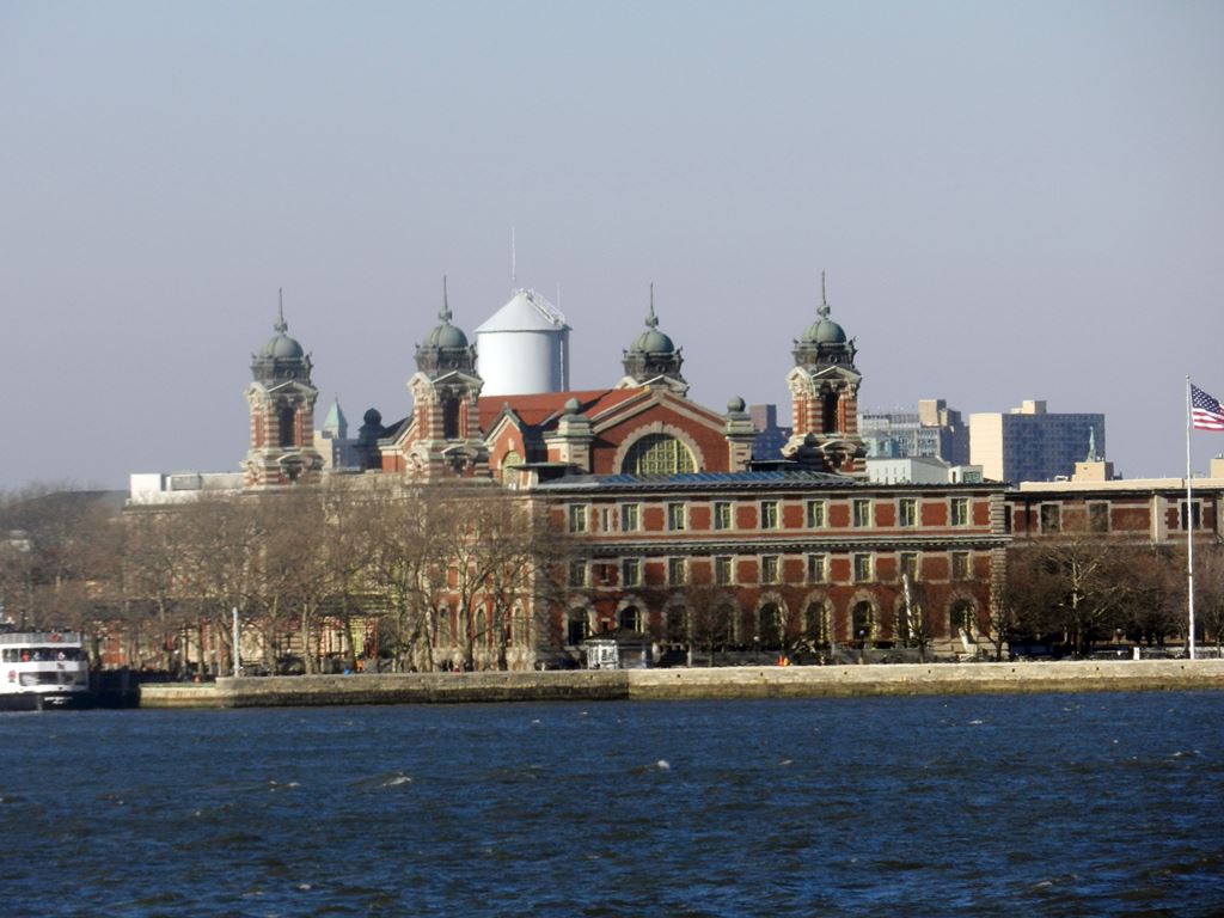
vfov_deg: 3.2
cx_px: 612
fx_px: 16477
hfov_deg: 4.3
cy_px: 459
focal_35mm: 466
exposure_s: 1/320
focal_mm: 82.9
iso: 160
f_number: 5.7
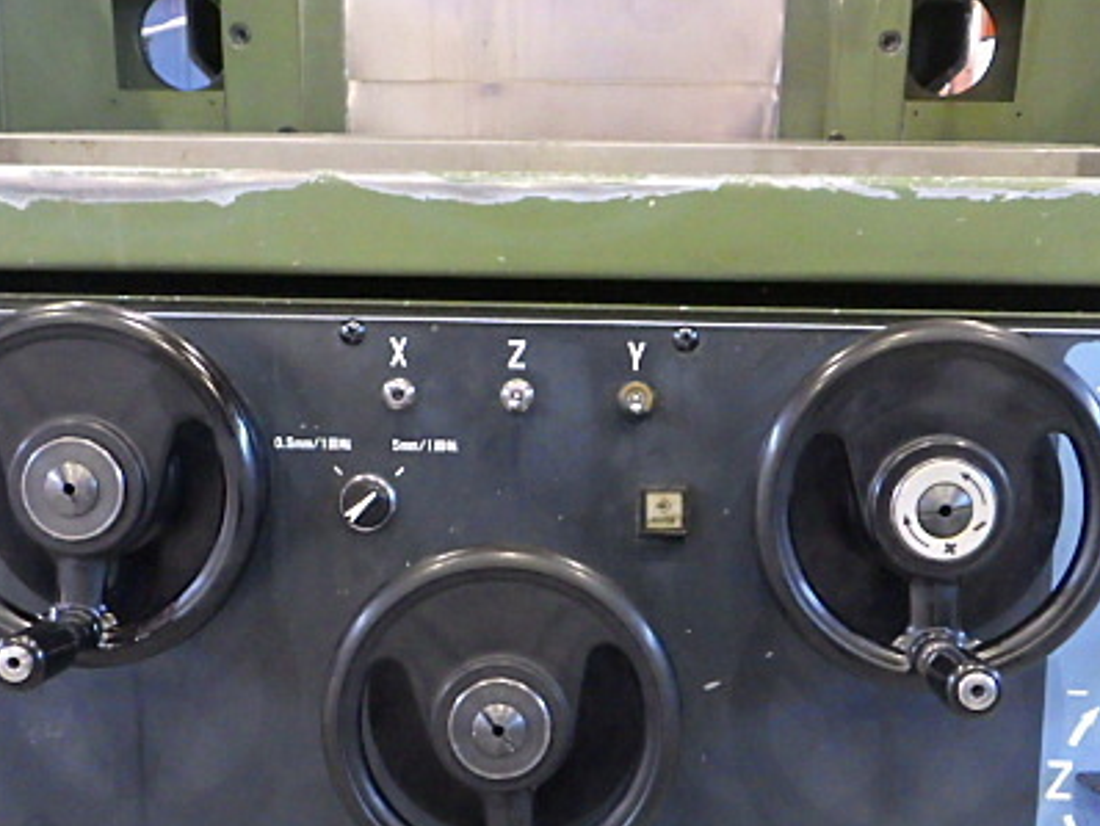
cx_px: 536
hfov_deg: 42.0
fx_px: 1431
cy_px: 566
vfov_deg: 31.9
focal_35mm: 45
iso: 1600
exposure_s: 1/30
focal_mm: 5
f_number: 3.5
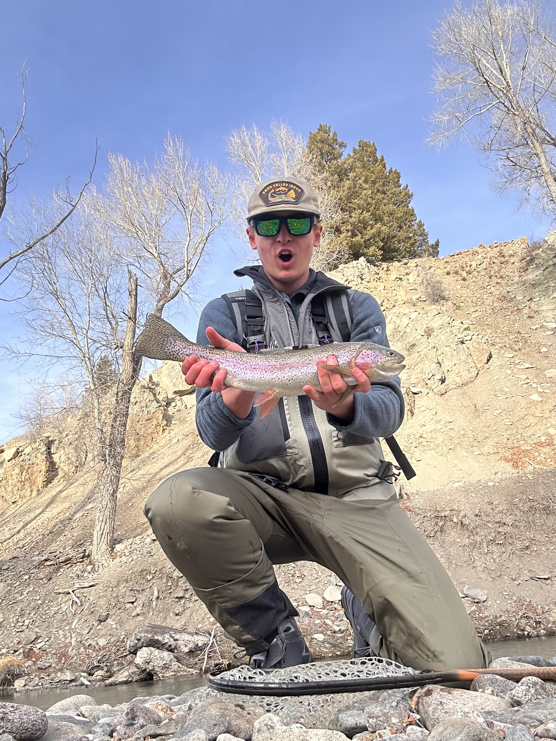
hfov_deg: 46.8
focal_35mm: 30
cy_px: 370
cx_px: 278
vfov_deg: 60.0
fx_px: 642
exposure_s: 1/365
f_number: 1.9
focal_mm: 2.69
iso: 25
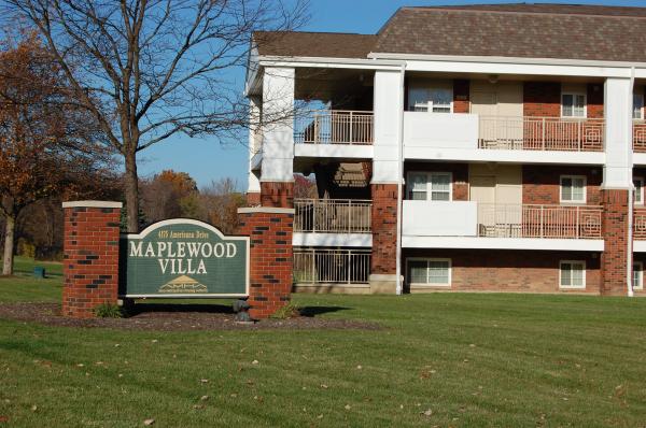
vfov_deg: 18.9
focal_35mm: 72
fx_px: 1290
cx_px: 323
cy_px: 214
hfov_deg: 28.1
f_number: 11
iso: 200
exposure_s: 1/500
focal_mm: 48
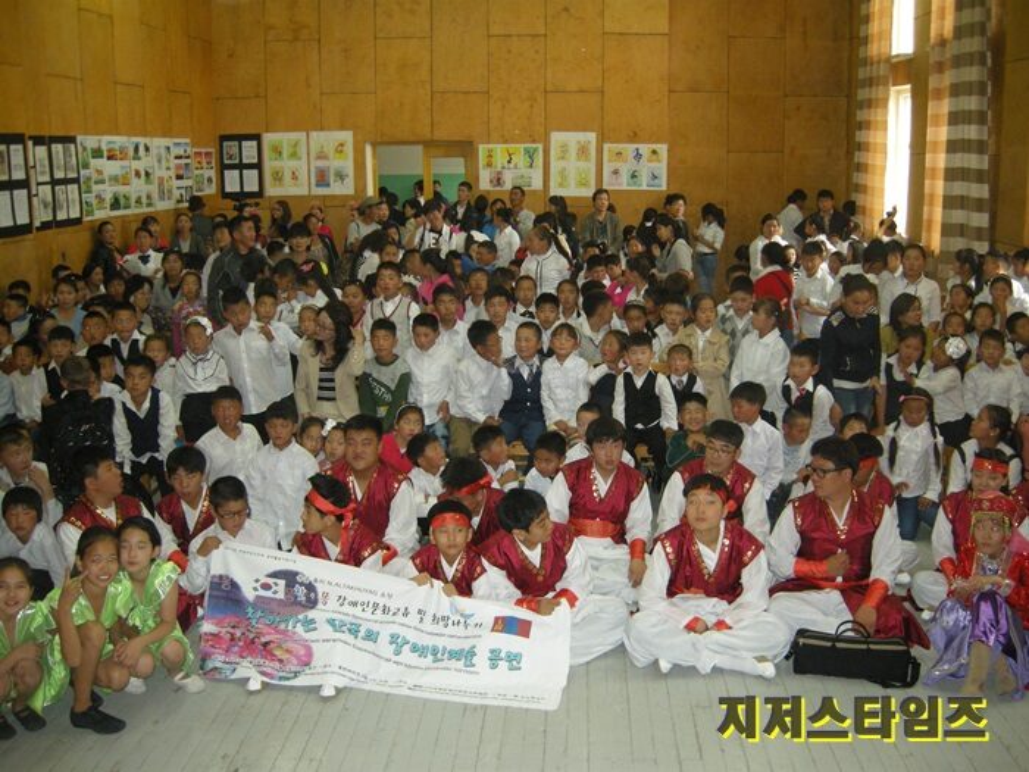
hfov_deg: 52.6
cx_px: 514
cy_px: 386
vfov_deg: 40.7
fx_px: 1040
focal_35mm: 35
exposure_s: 1/30
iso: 210
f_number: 2.7
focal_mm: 7.5
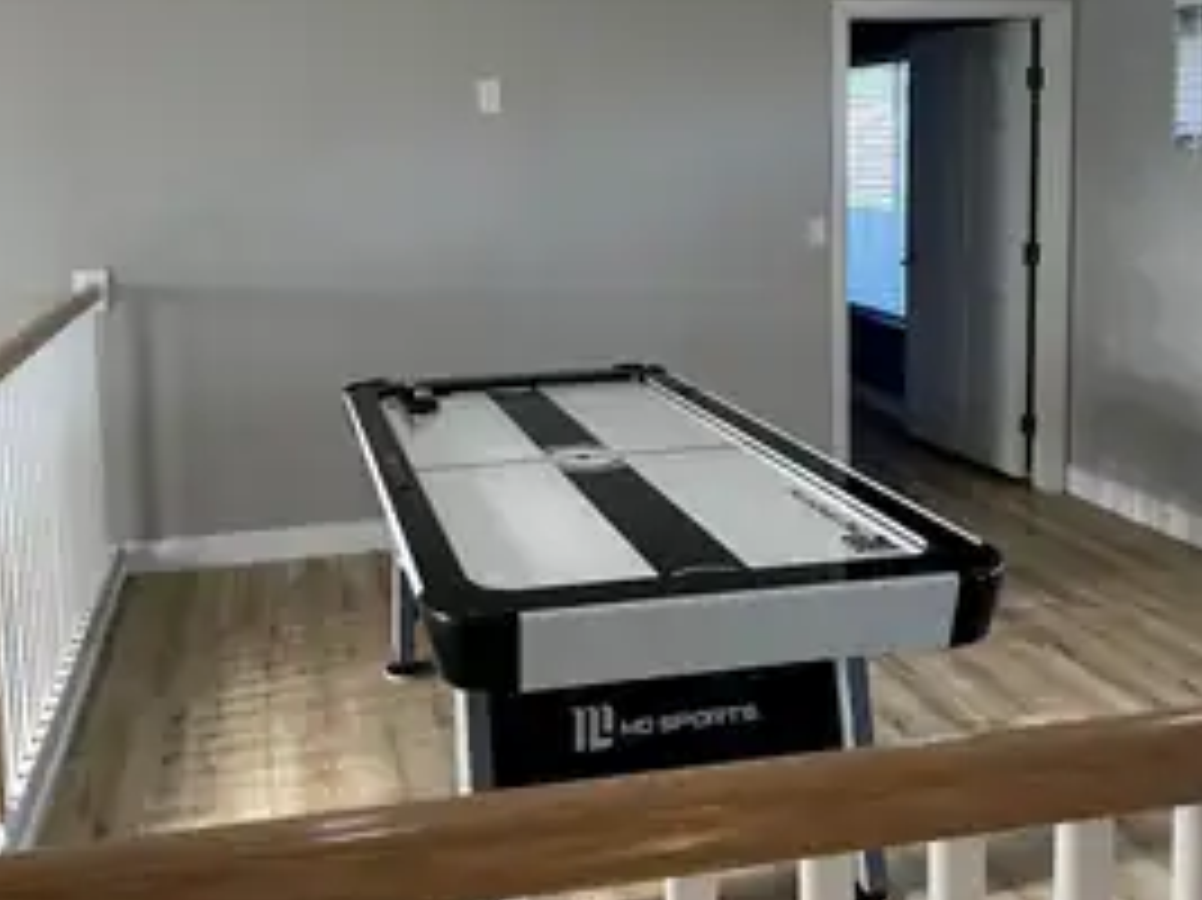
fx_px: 1249
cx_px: 522
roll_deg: +0.6
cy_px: 256
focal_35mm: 36
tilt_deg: -5.6
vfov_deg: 38.9
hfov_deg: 51.2
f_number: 1.78
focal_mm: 6.86
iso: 64
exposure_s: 1/124
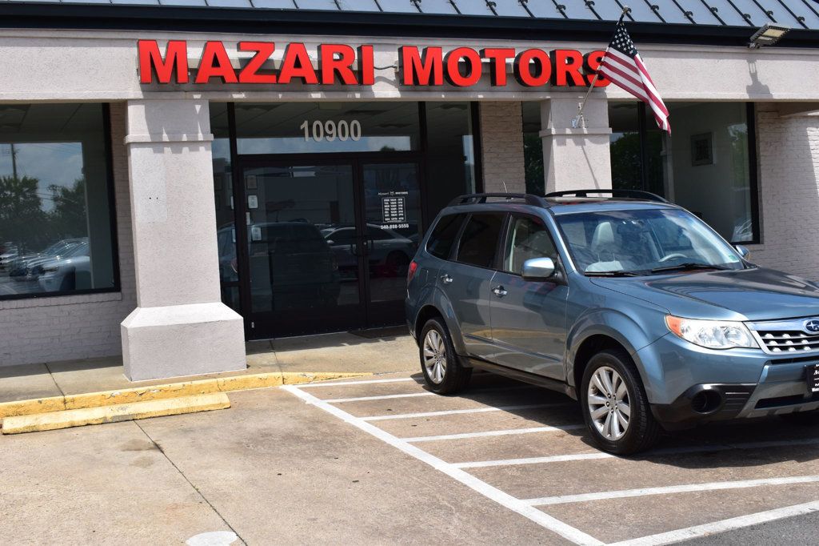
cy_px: 273
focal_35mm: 44
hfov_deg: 45.0
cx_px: 410
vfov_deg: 30.8
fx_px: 989
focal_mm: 29
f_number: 11
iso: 320
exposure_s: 1/500
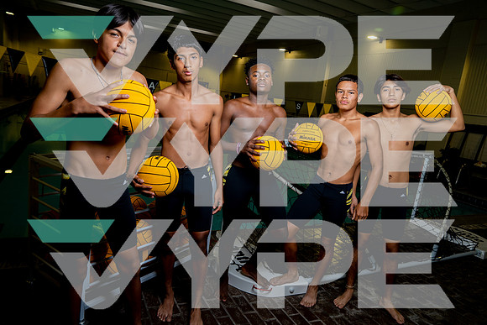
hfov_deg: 73.7
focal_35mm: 24
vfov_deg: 53.2
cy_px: 162
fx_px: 325
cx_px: 244
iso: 100
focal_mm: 24
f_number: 4.5
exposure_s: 1/250
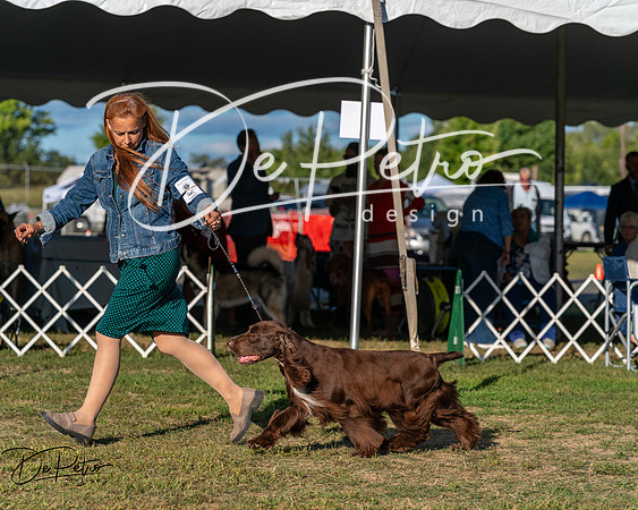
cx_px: 319
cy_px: 255
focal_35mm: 122
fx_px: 2296
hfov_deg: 15.8
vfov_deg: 12.7
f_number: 4.5
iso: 100
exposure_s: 1/1250
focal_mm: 108
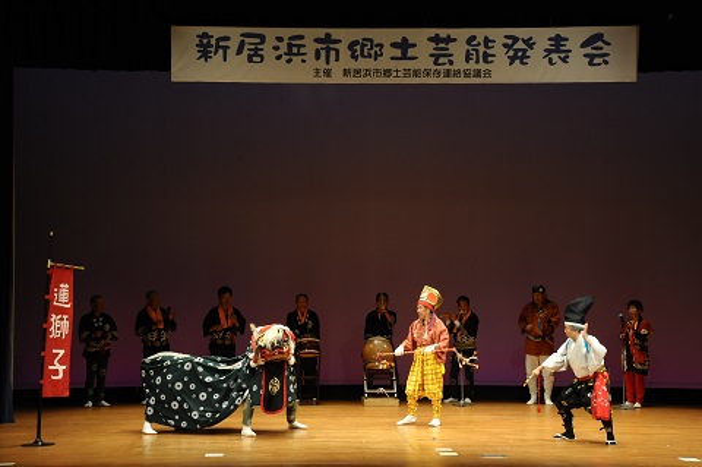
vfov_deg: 15.2
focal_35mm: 90
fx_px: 1753
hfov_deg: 22.6
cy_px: 234
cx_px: 351
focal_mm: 90
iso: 2200
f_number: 8
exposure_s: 1/90
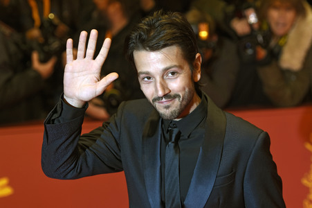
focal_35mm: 147
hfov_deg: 14.0
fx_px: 1273
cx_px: 156
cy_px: 104
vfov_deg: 9.3
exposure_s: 1/320
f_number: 3.5
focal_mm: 98
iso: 400
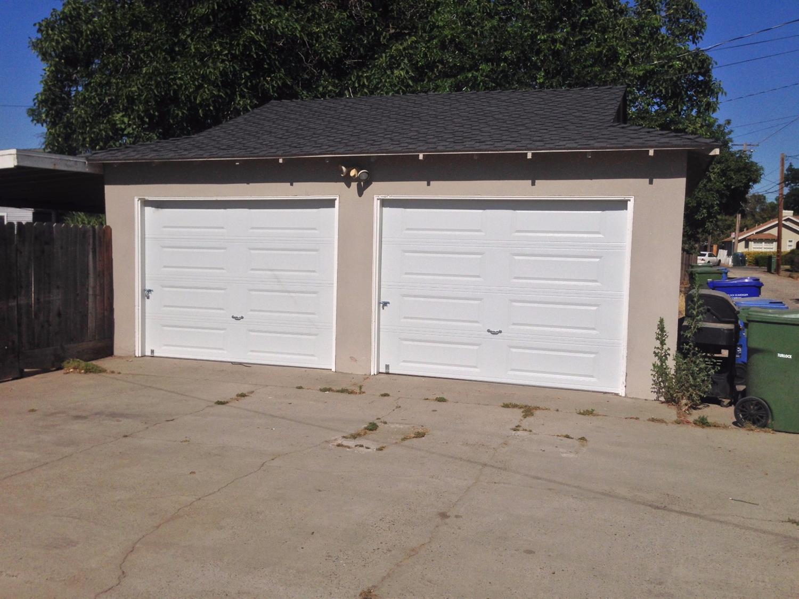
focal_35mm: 33
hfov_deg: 55.4
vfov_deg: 42.9
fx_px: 761
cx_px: 400
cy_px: 300
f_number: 2.4
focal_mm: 4.12
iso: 50
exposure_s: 1/6024
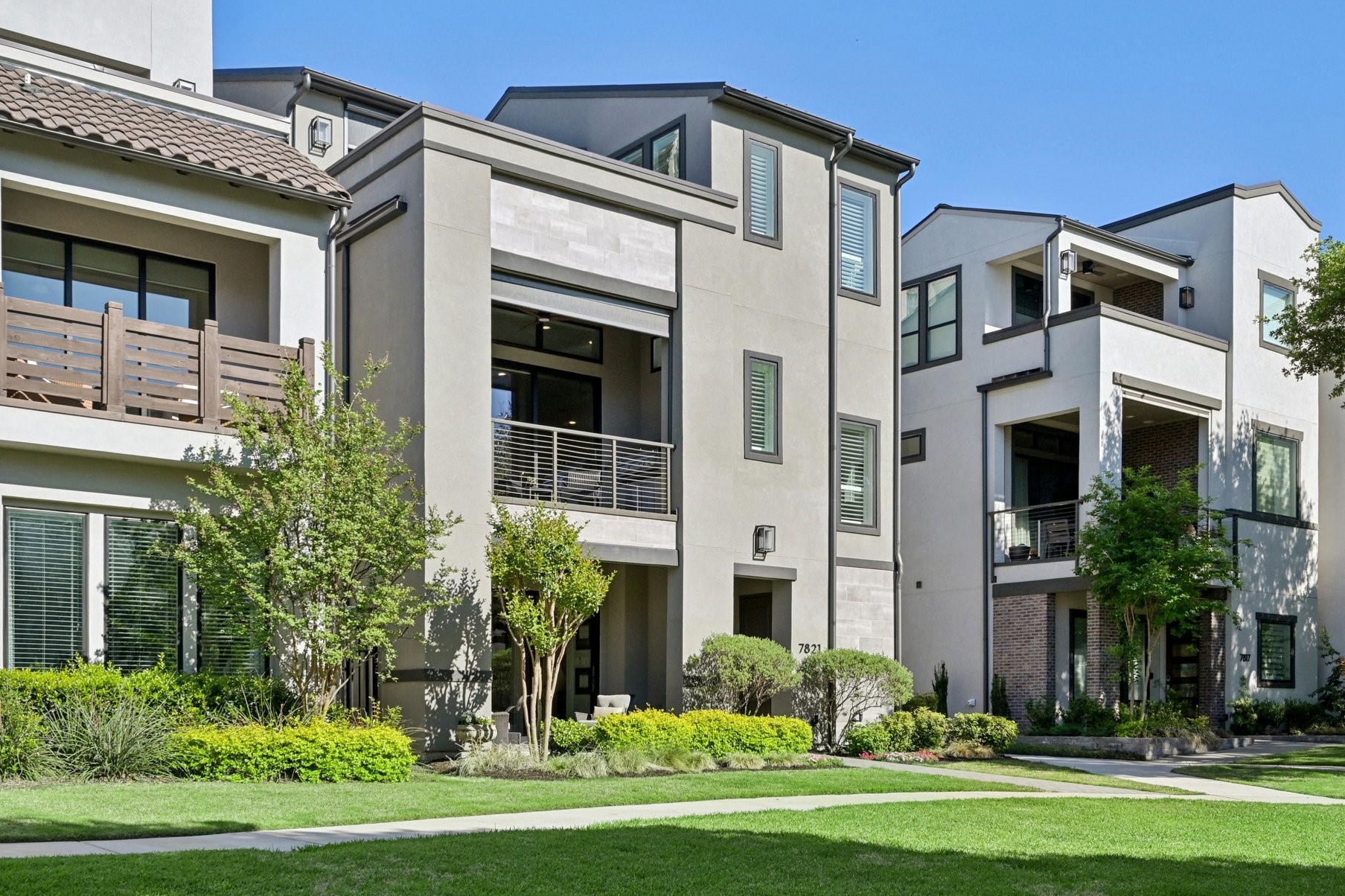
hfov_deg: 55.8
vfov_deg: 38.9
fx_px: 1270
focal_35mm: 34
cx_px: 684
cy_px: 417
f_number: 8
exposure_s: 1/1000
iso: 400
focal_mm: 30
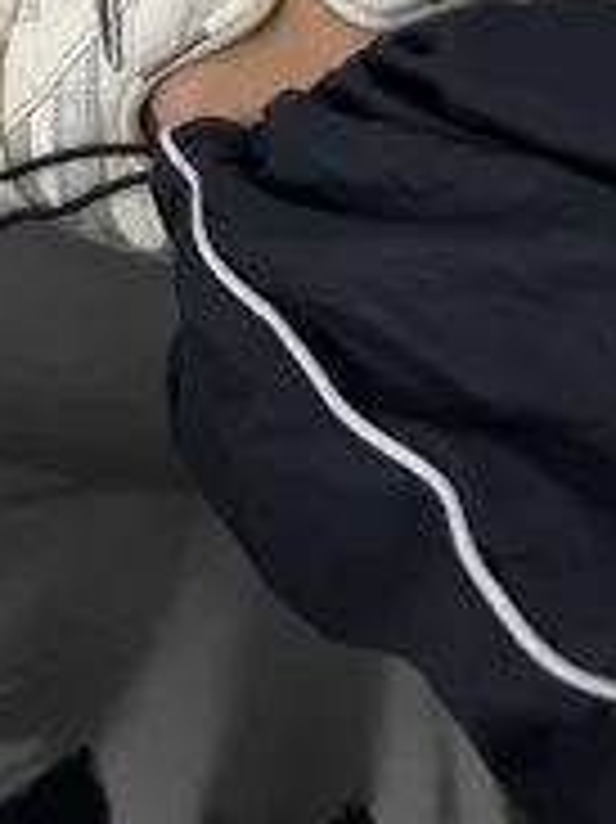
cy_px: -185
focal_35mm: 63
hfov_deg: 23.2
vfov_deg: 26.9
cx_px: 364
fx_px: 1497
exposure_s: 1/121
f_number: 1.78
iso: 100
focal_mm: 6.76
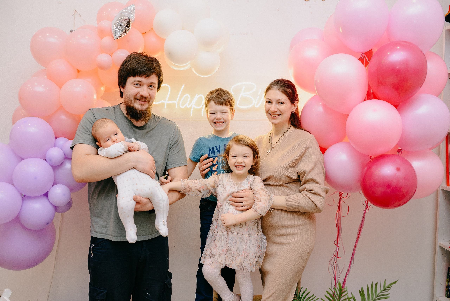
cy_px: 150
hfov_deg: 54.4
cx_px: 225
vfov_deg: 37.9
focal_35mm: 35
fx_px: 438
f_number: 3.5
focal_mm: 35
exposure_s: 1/160
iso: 400
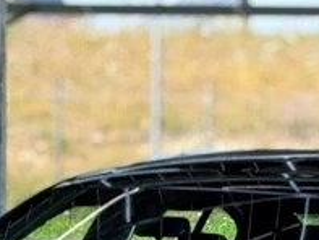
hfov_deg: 8.1
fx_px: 2250
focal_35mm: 244
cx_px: 160
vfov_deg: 6.1
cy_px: 271
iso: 80
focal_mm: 6.76
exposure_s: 1/987
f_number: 1.78
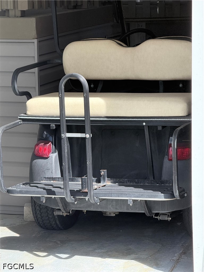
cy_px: 136
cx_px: 102
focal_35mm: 120
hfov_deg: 12.3
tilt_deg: -8.3
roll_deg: +0.3
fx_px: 943
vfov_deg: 16.4
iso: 64
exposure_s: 1/525
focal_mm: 15.66
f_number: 2.8
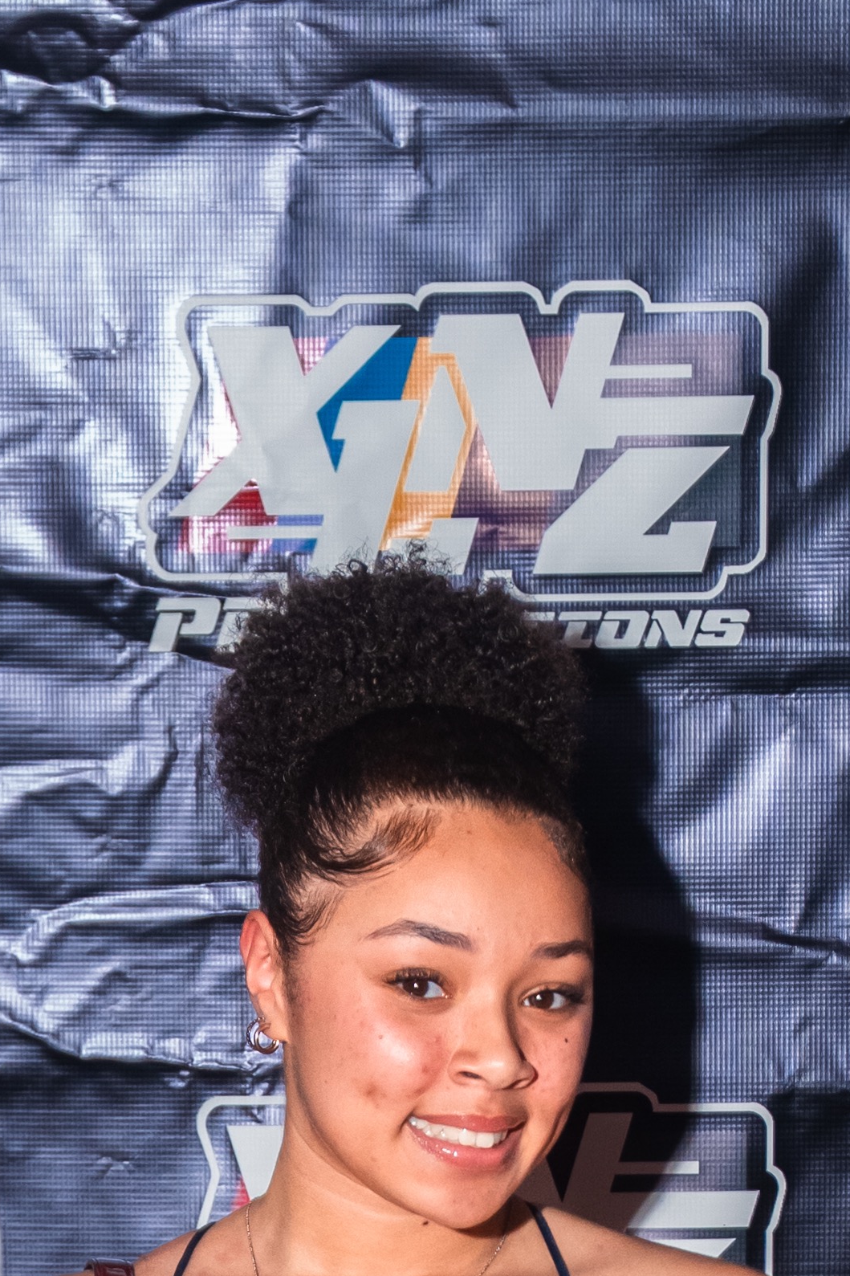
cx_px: 350
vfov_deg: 9.3
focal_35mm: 211
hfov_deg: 6.5
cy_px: 2208
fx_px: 7474
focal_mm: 48
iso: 1250
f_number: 2.8
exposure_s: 1/320
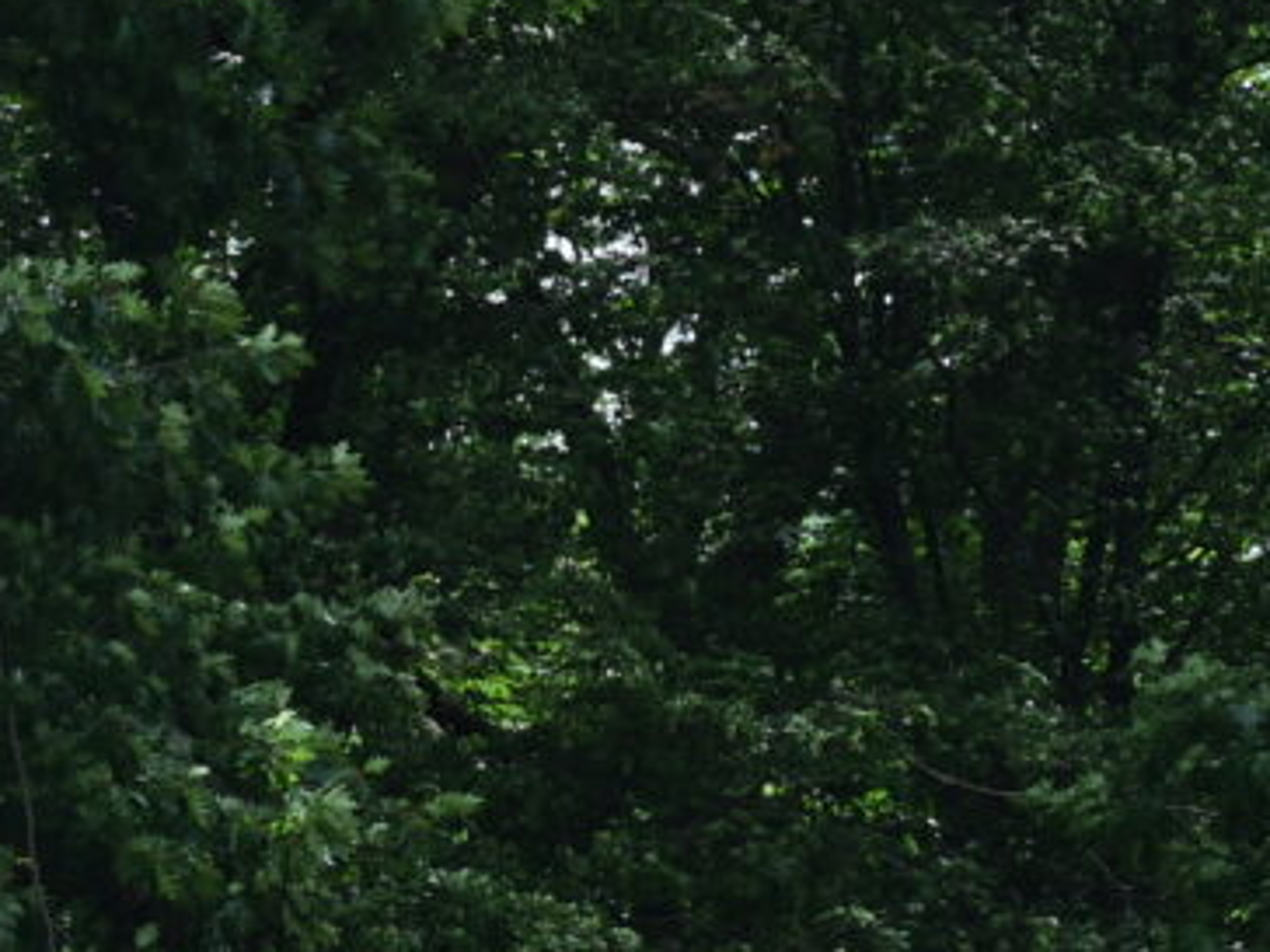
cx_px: -1542
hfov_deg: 3.2
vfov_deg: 2.4
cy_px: 1226
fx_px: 22563
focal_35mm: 615
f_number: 5
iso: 100
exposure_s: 1/400
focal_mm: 91
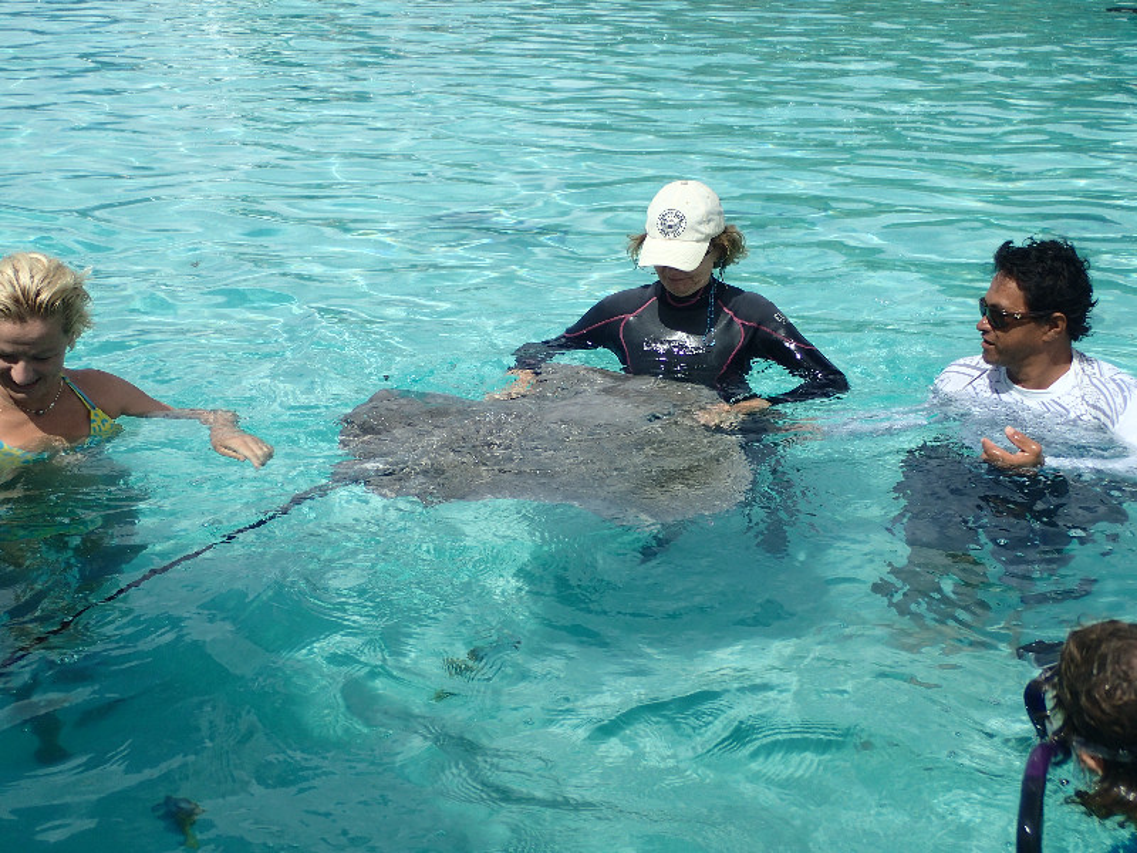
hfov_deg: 38.9
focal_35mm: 49
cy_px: 426
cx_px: 568
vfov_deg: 29.7
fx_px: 1609
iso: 100
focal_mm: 8.99
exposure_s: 1/125
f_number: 13
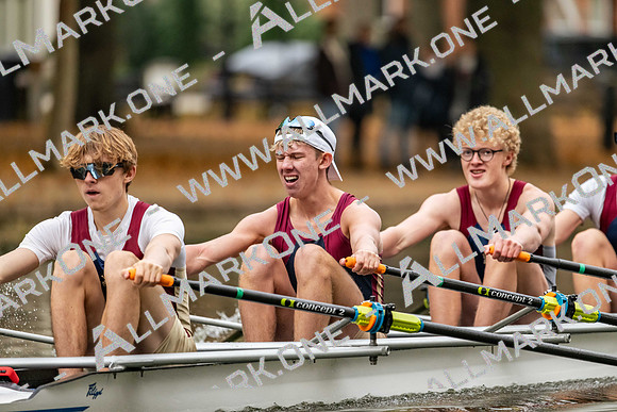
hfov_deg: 5.2
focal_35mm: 400
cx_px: 308
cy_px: 206
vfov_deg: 3.4
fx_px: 6857
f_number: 4.5
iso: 2800
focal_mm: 400
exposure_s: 1/2500
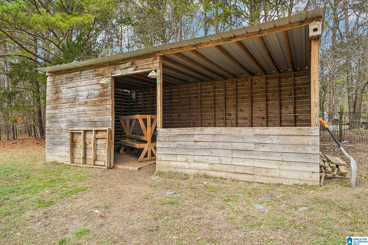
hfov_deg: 78.6
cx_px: 184
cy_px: 122
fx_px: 225
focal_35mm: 22
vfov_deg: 57.2
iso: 400
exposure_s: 1/125
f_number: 8
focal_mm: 22
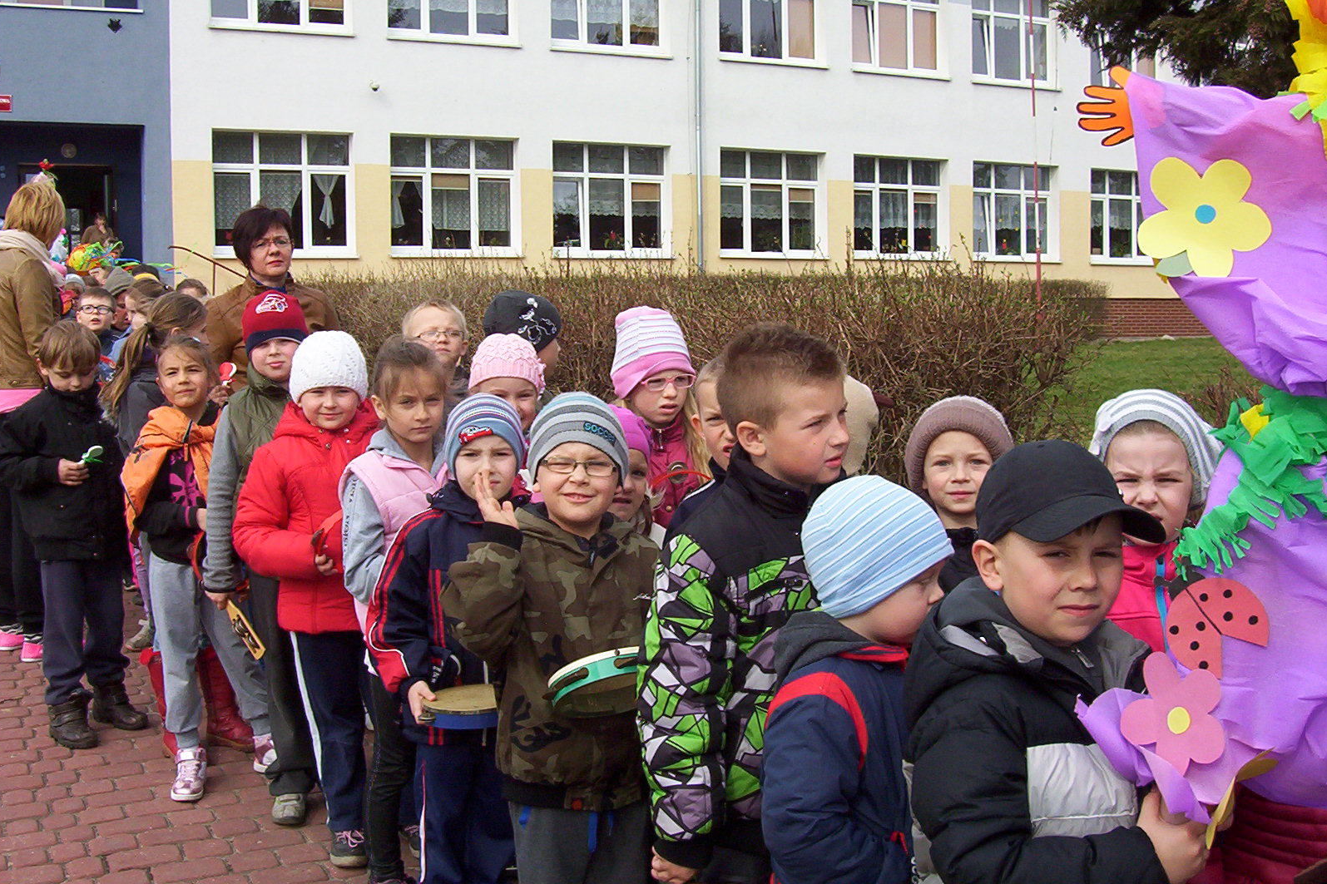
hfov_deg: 44.5
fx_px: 1622
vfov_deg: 30.5
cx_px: 666
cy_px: 438
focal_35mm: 44
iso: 100
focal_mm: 5.77
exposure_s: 1/361
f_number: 5.17
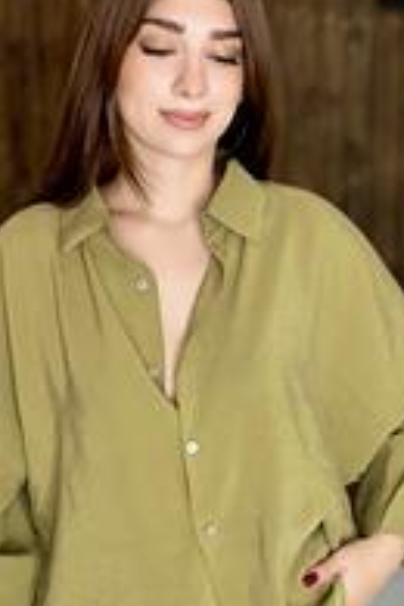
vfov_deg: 31.4
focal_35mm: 64
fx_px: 1077
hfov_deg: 21.2
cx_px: 168
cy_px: 286
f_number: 1.9
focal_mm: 2.69
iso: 32
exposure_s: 1/100
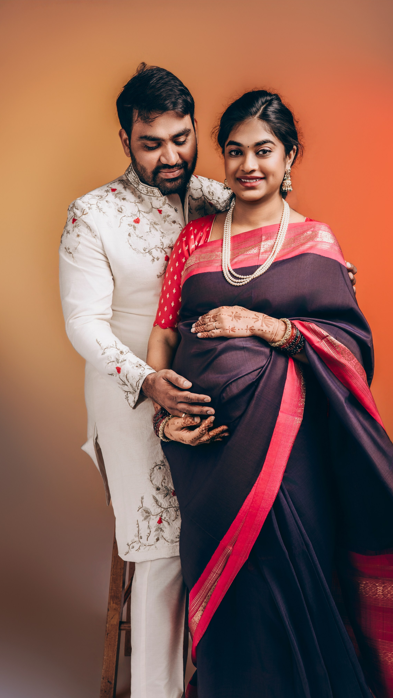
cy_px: 354
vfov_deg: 42.1
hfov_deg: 24.4
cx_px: 228
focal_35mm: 49
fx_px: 908
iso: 100
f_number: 6.3
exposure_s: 1/160
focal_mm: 46
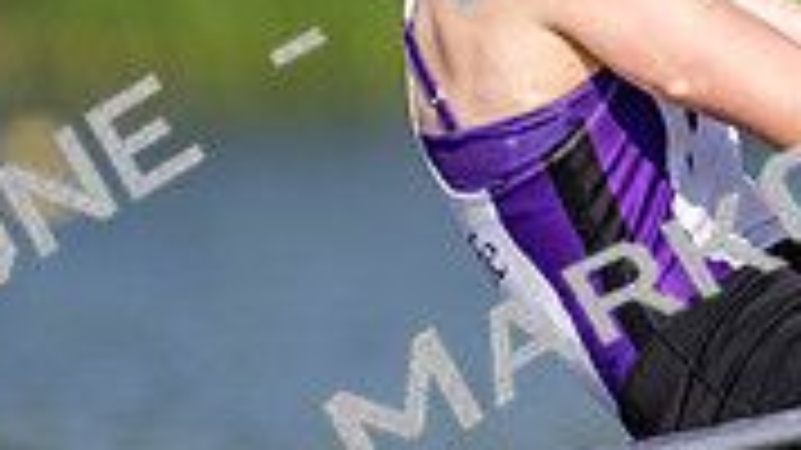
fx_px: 43443
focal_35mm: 2046
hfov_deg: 1.1
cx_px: 954
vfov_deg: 0.6
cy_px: 25
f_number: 4
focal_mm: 600
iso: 220
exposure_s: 1/2500
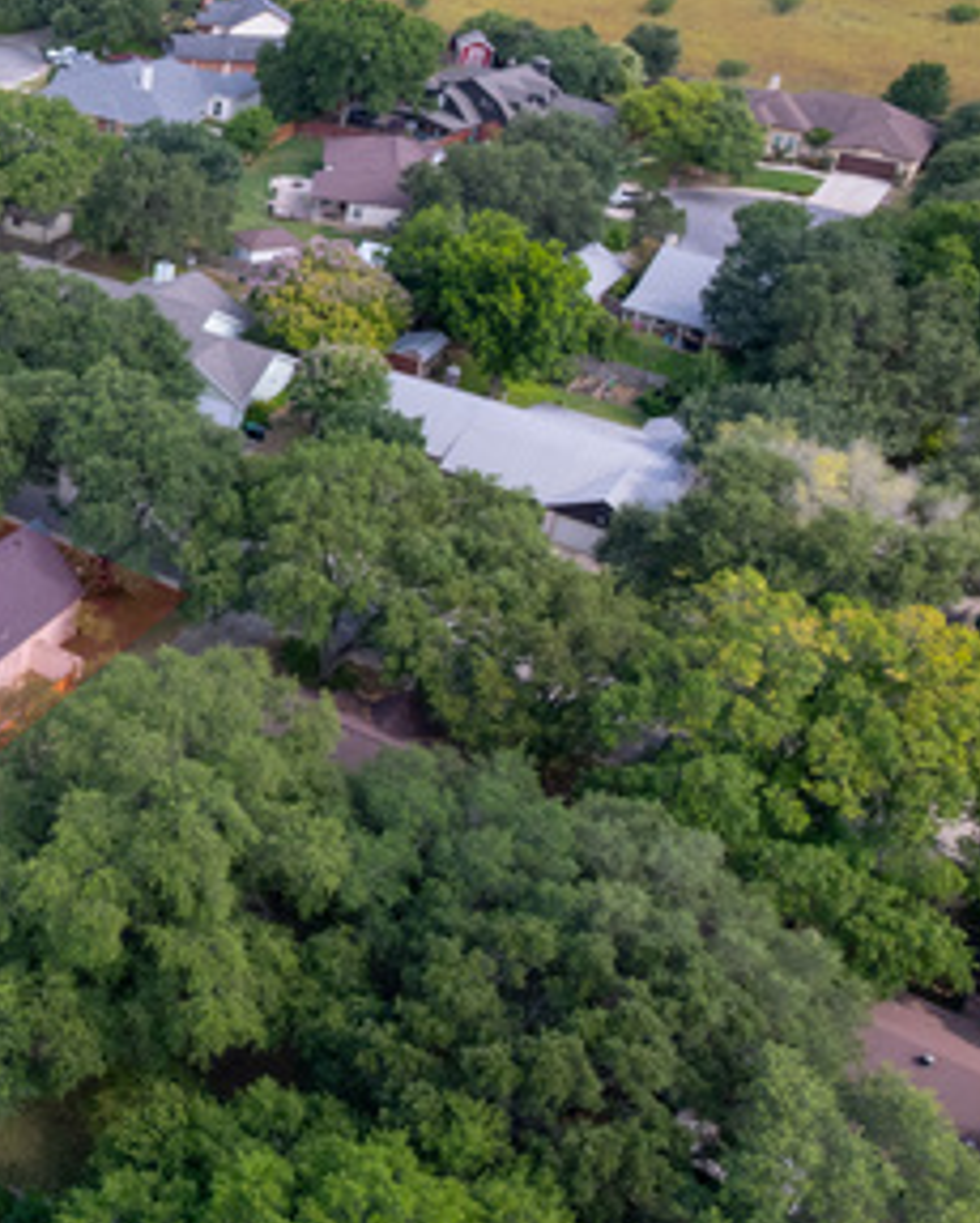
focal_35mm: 46
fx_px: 1666
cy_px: 422
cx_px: -311
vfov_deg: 39.9
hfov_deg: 27.2
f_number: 2.8
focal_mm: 8.38
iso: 130
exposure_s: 1/240
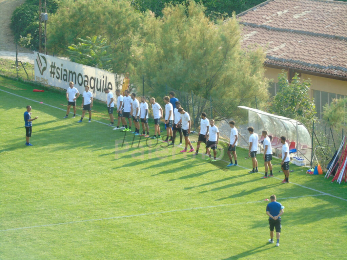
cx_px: 174
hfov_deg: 9.3
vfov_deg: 7.0
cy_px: 130
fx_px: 2125
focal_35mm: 212
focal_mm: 38
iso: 80
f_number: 8
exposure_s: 1/30
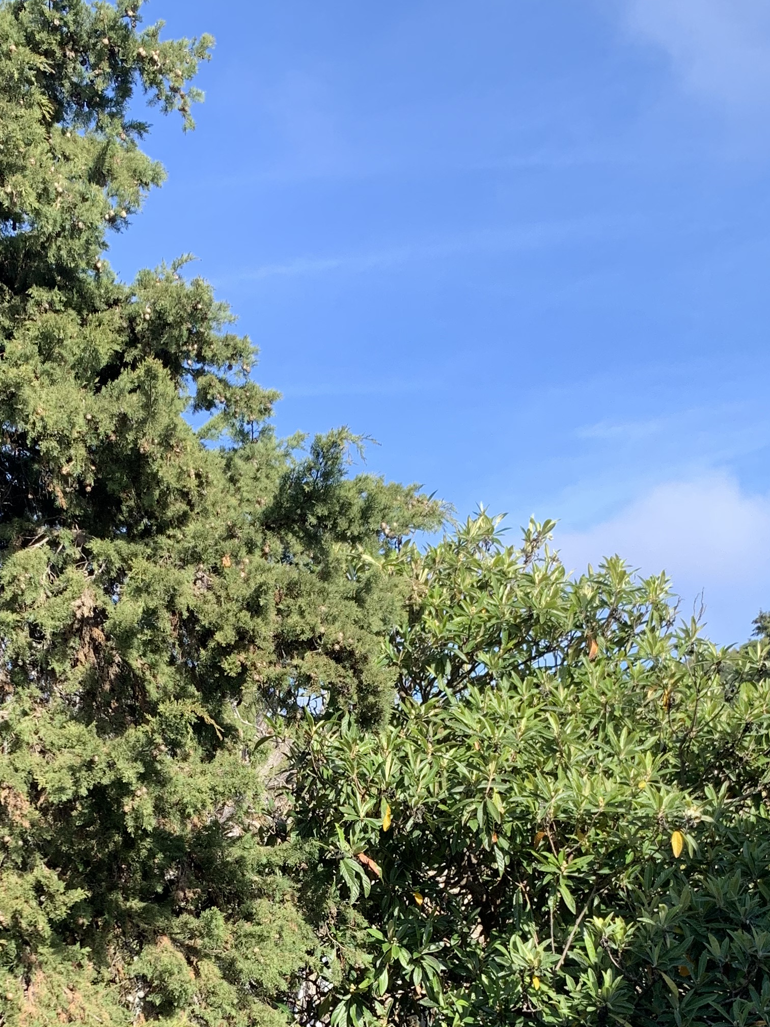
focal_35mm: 52
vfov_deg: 34.6
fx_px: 1542
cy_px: 936
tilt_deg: +3.5
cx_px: 249
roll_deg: +0.5
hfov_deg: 27.8
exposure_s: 1/802
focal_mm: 4.25
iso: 25
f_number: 1.8
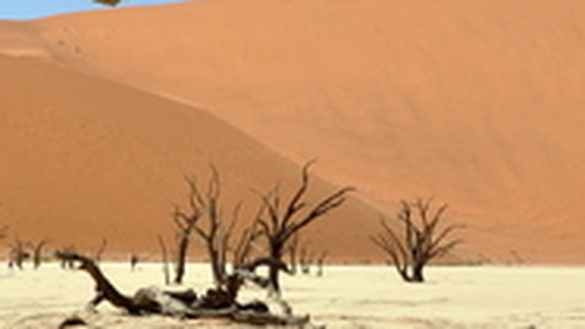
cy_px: -14
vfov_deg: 10.2
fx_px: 1830
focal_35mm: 118
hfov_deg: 17.5
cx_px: -81
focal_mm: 22
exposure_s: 1/320
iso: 200
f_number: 9
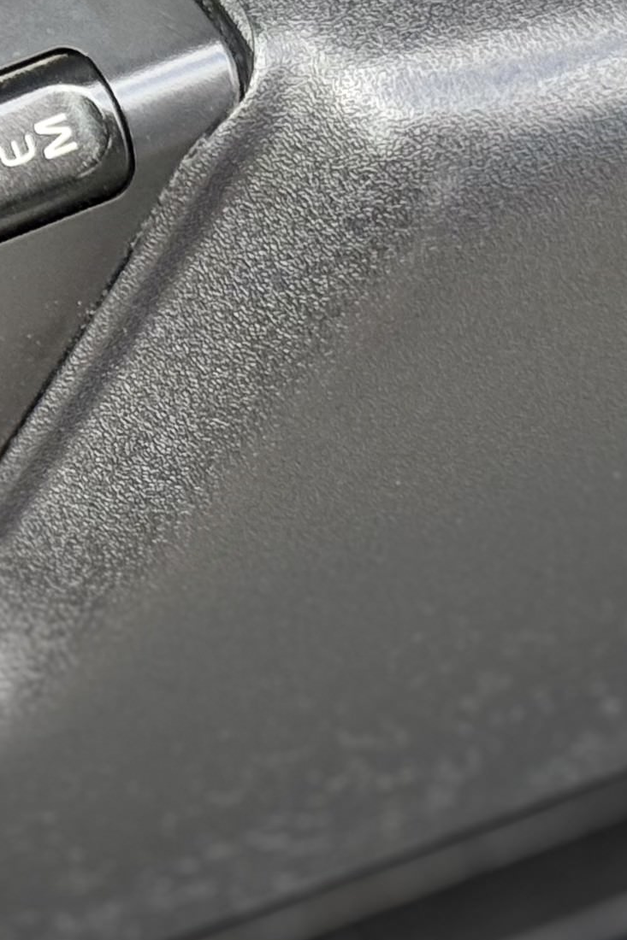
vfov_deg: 11.2
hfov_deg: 7.1
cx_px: -773
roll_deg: +6.1
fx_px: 4782
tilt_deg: -42.9
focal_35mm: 183
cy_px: 440
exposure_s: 1/374
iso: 64
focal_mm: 6.76
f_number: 1.78
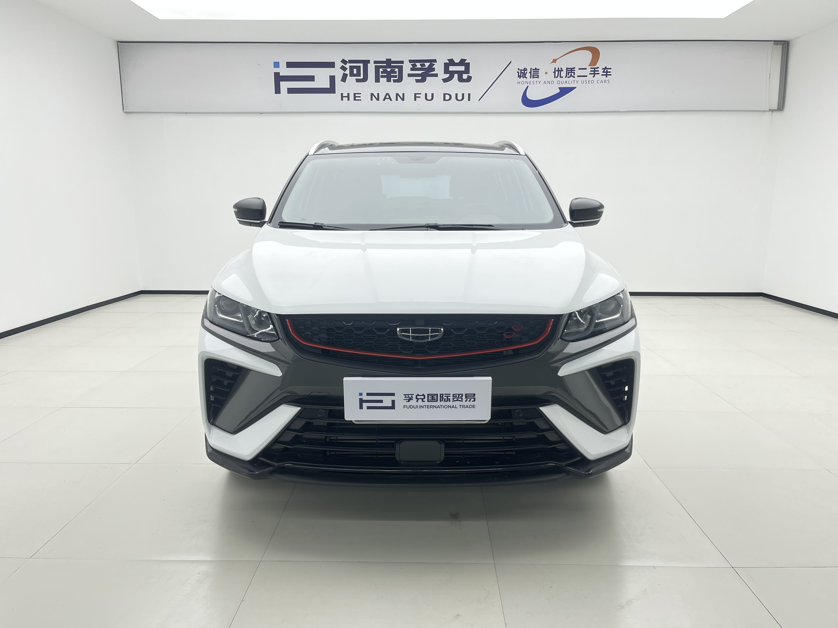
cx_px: 419
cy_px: 314
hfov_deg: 67.3
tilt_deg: -9.5
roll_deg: +0.3
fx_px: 629
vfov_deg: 53.1
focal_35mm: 26
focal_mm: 5.1
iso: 50
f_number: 1.6
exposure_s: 1/100
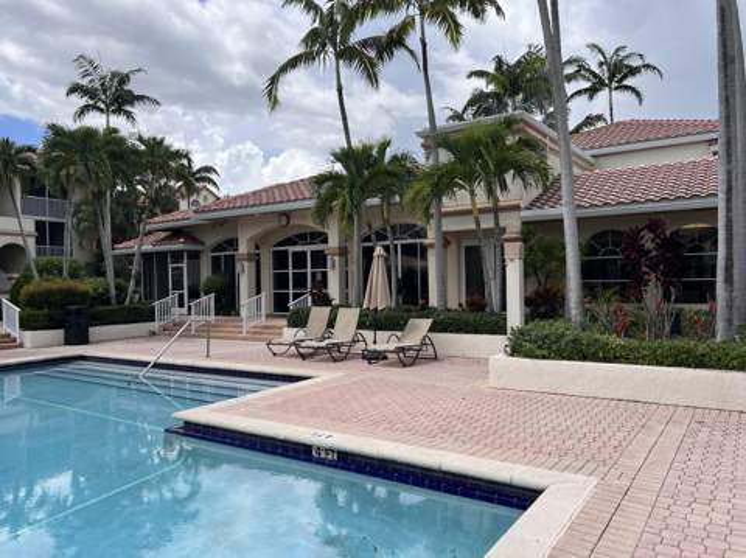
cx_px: 373
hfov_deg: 67.4
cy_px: 279
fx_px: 560
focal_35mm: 26
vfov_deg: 53.0
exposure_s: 1/3356
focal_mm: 5.7
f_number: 1.5
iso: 50
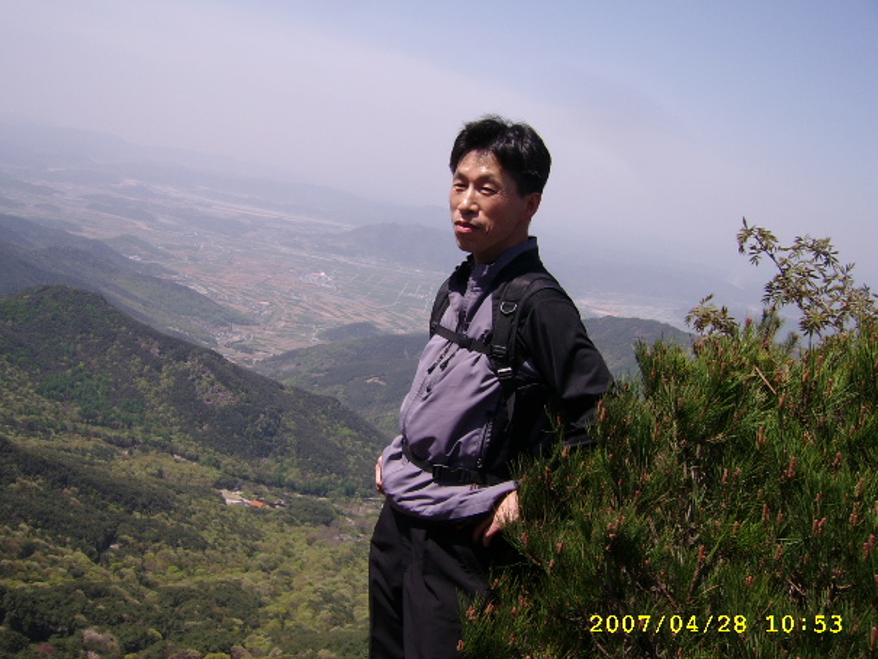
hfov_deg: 50.1
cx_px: 421
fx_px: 939
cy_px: 321
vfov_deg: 38.7
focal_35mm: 37
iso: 50
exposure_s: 1/385
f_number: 5.8
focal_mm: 5.95
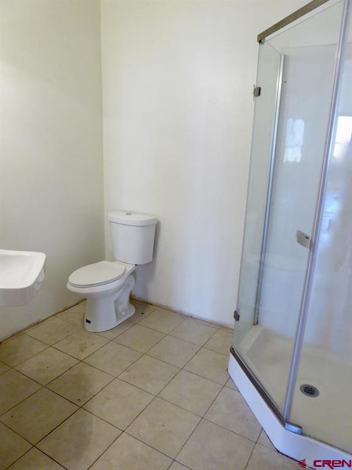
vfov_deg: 69.4
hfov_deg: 54.9
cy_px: 235
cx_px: 176
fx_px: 339
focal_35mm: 25
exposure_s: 1/15
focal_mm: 4.3
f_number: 3.3
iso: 400
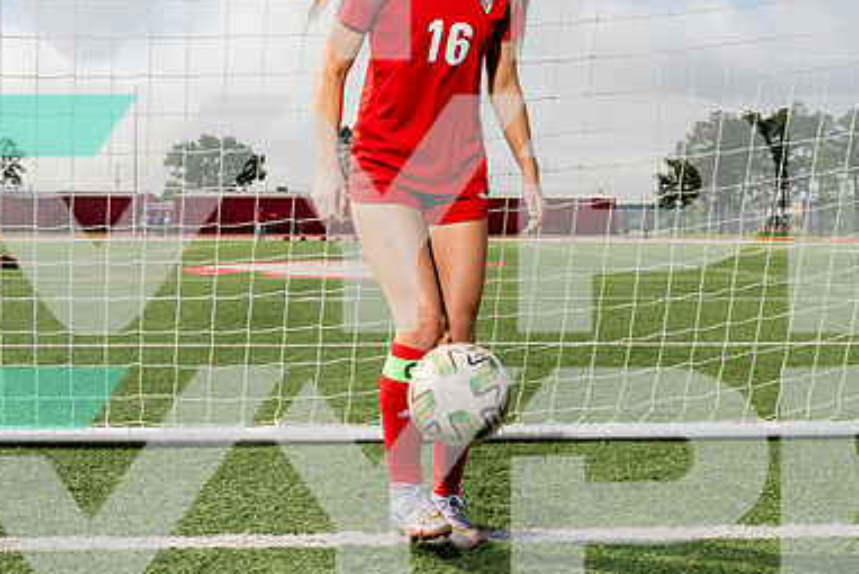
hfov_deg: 41.9
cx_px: 469
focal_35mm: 47
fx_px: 1122
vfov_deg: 28.6
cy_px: 218
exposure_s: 1/250
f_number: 8
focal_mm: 29
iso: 100
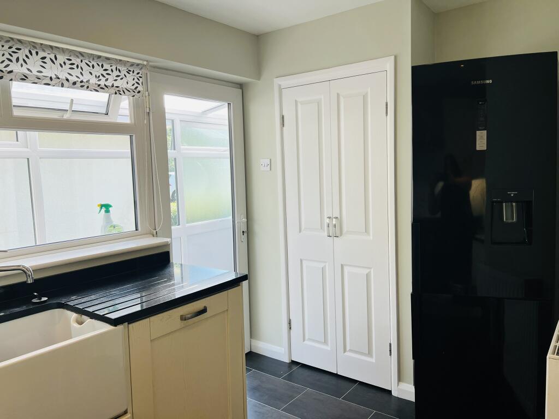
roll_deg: +1.8
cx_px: 280
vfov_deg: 53.1
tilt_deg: -5.5
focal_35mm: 26
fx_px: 420
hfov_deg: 67.3
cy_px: 210
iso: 40
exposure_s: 1/259
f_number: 1.5
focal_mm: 5.7
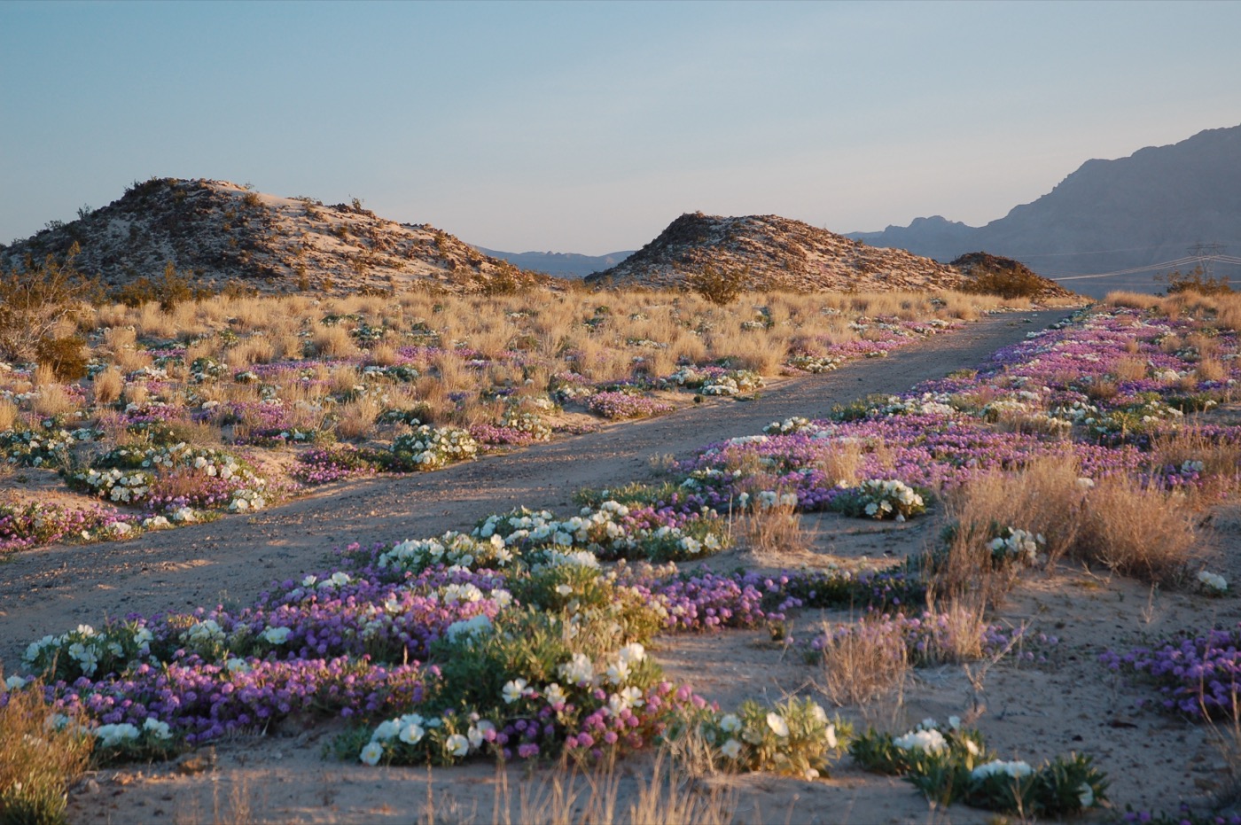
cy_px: 412
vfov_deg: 18.2
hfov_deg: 27.0
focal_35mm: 75
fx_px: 2583
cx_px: 620
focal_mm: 50
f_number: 5.6
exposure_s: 1/125
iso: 320
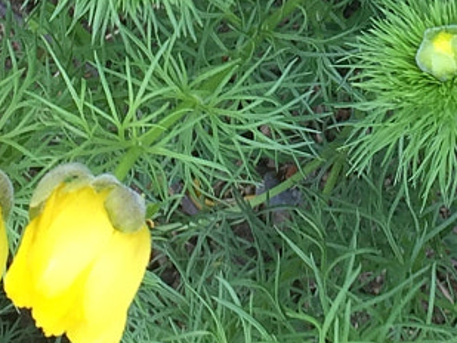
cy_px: -191
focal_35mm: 150
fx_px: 1981
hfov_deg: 13.0
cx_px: 422
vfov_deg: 9.6
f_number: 2.2
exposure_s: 1/100
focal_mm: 4.15
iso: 32
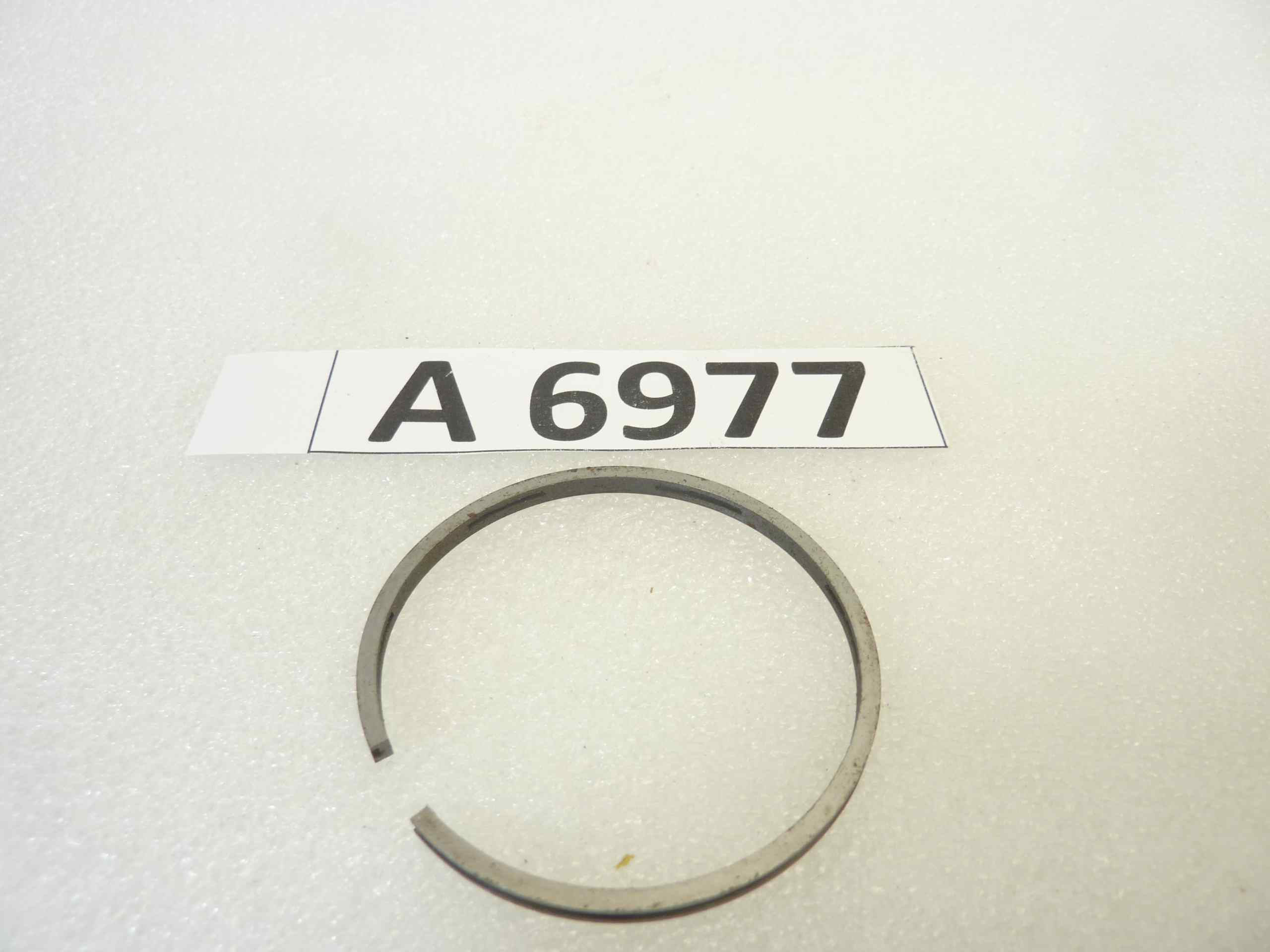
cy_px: 476
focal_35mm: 25
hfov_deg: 69.4
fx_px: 917
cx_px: 635
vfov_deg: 54.9
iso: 80
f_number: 3.3
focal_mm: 4.1
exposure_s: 1/25
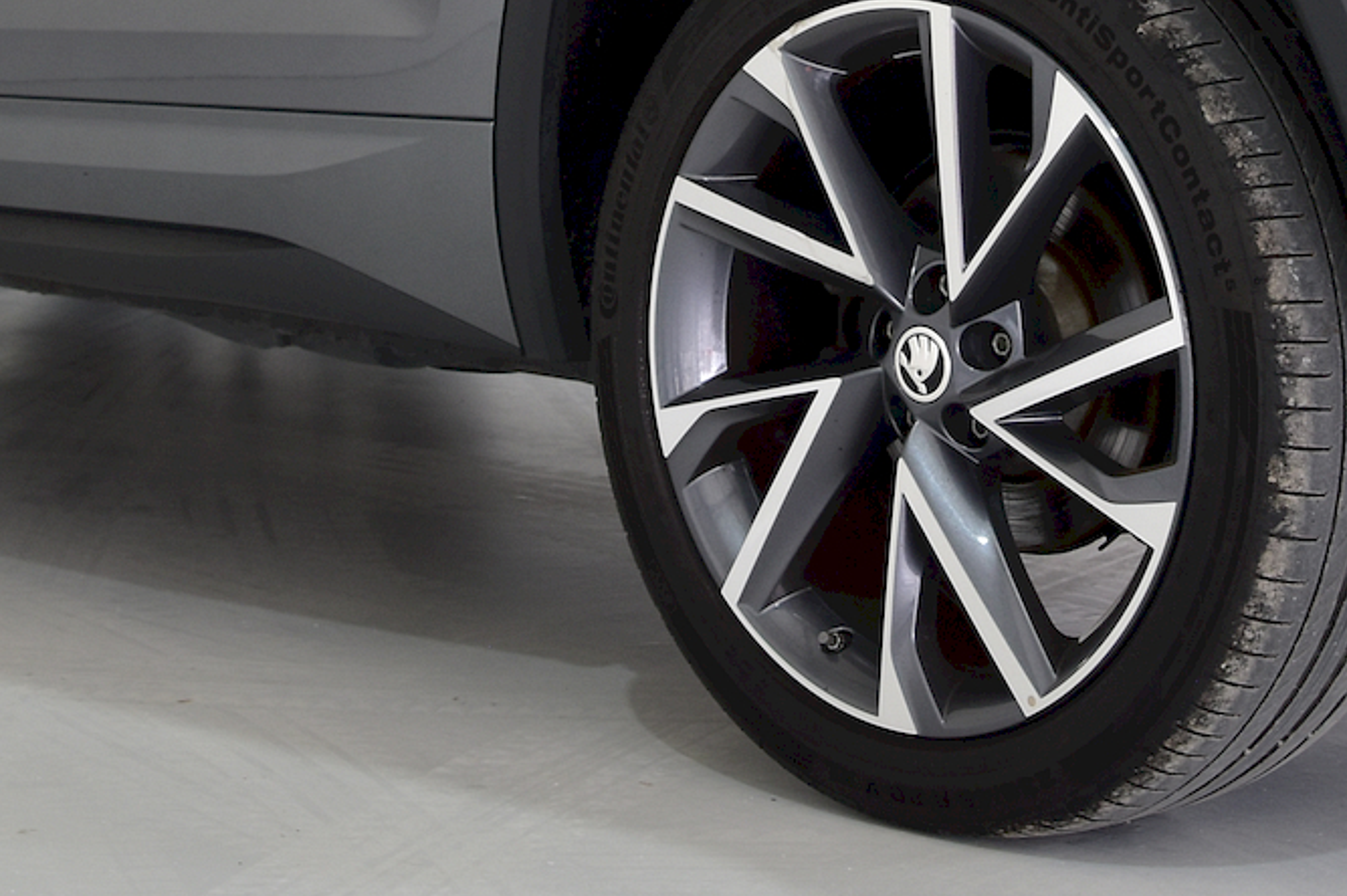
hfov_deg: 15.9
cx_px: 935
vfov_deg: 10.3
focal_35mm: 129
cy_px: -362
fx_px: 4824
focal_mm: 28
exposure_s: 1/80
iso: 200
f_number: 4
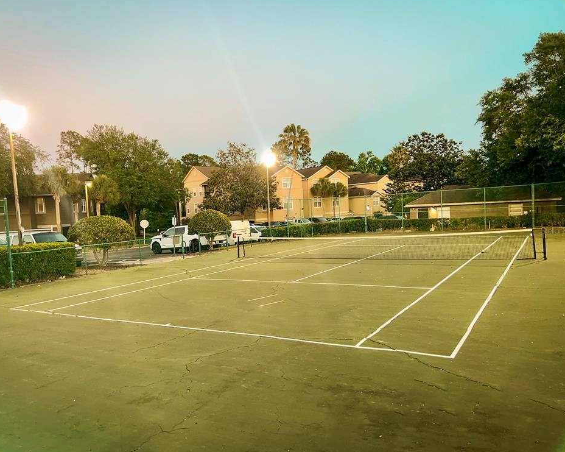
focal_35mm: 28
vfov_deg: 51.5
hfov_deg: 62.2
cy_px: 230
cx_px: 266
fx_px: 468
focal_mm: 5.7
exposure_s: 1/25
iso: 40
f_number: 1.5
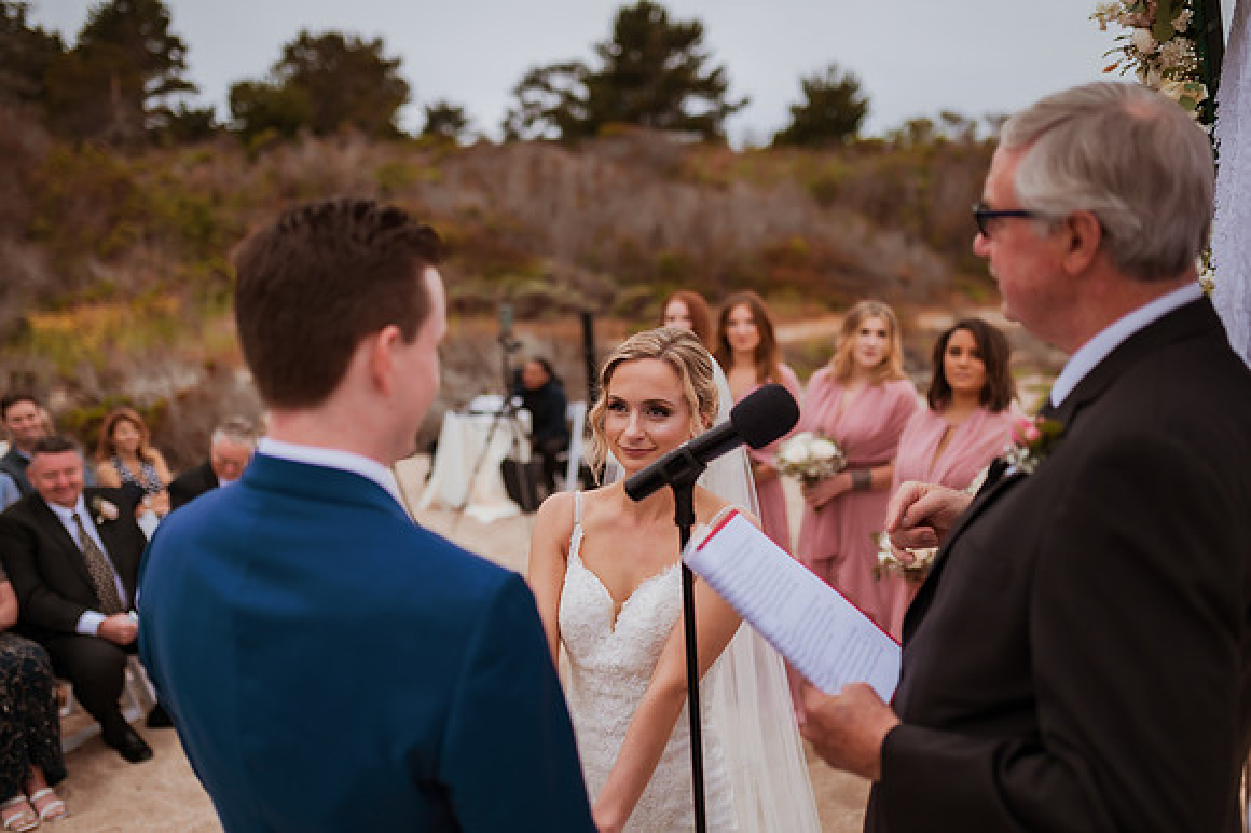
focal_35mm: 35
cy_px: 416
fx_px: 1216
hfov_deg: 54.5
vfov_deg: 37.8
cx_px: 626
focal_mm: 35
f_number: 1.8
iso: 500
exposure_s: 1/3200
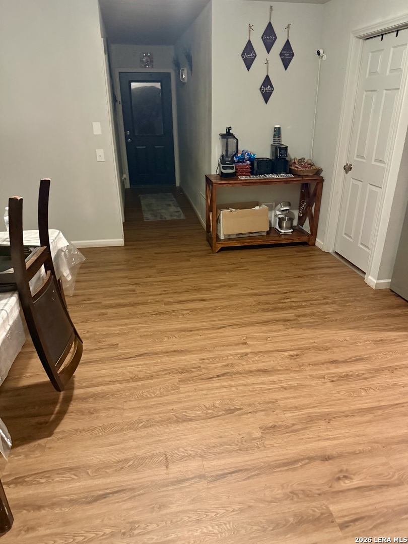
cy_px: 272
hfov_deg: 56.8
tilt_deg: -22.5
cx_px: 204
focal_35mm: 24
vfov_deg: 71.6
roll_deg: +0.3
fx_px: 377
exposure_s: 1/30
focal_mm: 6.76
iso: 1000
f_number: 1.78
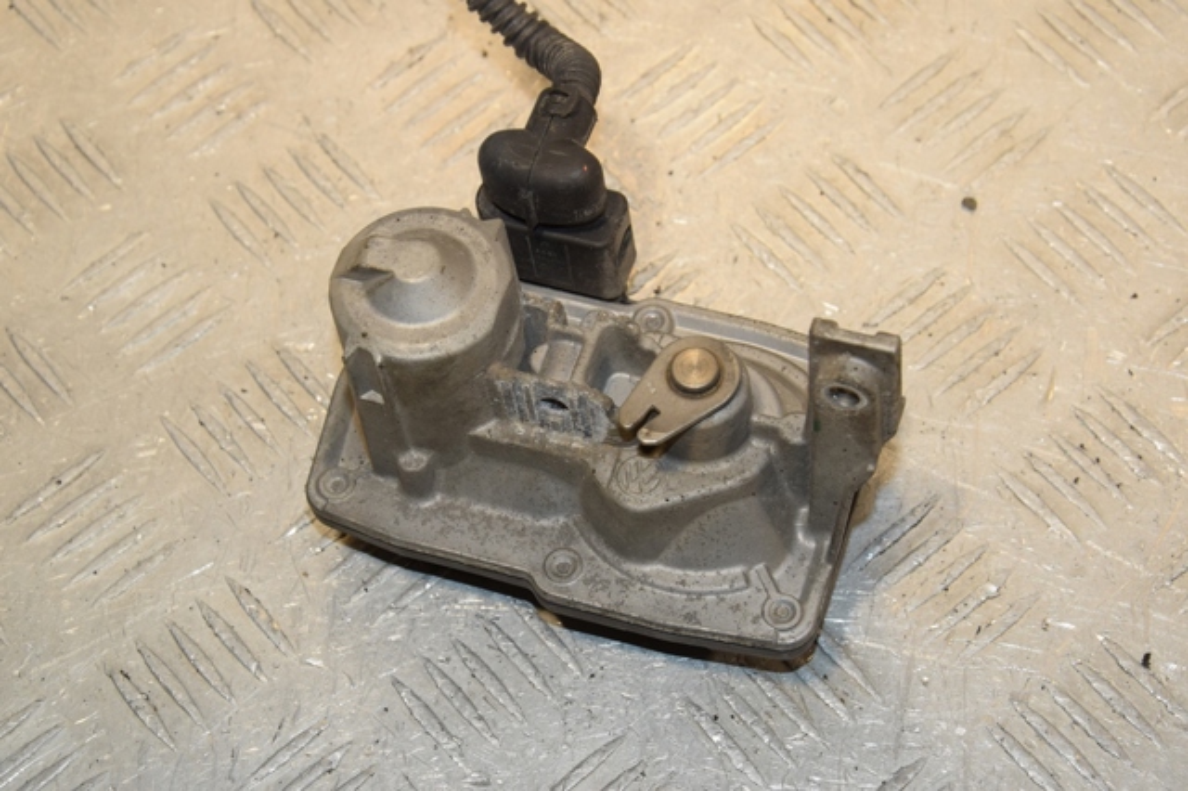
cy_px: 396
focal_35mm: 78
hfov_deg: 26.0
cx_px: 594
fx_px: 2573
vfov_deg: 17.5
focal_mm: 52
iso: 800
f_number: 8
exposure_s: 1/200
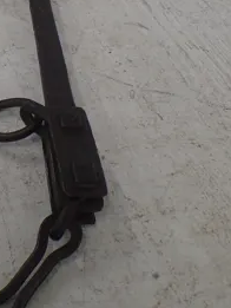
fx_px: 613
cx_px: -7
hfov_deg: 20.6
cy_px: 59
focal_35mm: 69
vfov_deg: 27.6
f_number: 2.3
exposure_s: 1/125
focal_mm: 5.5
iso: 200
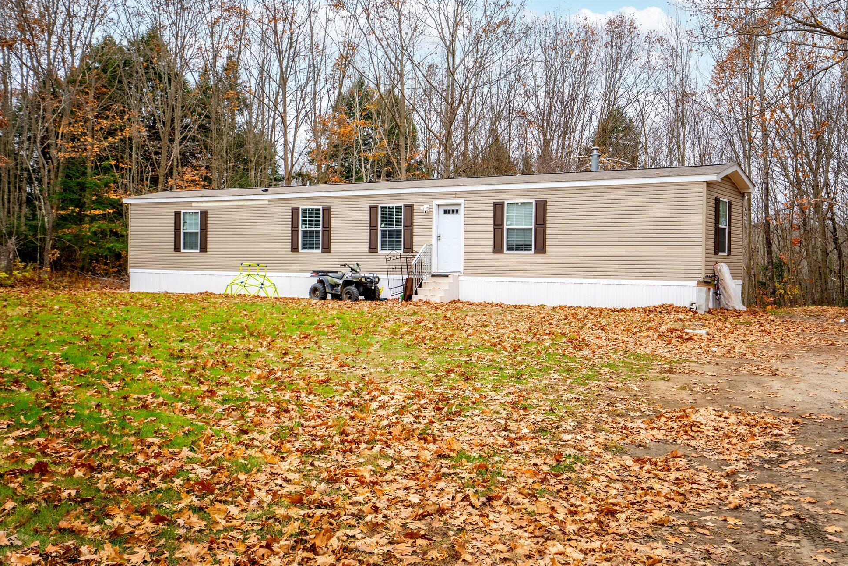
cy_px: 276
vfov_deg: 35.9
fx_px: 871
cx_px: 446
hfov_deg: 51.9
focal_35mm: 37
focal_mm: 35
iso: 80
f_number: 9
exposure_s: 1/25
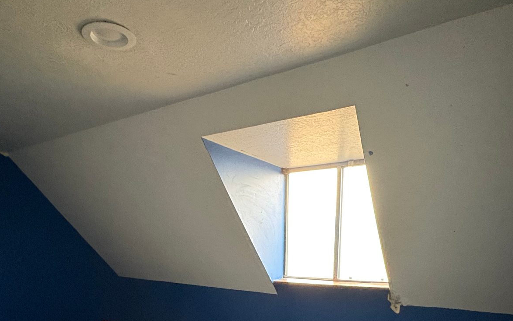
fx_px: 364
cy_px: 297
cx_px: 237
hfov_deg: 70.3
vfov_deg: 43.0
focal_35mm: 26
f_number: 2.2
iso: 640
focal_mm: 2.22
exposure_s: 1/60
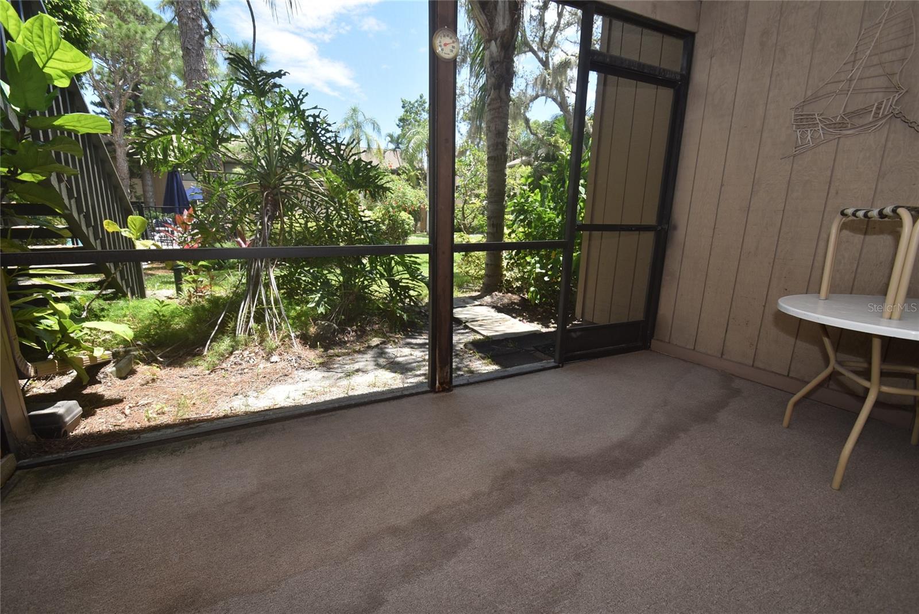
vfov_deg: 77.4
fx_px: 383
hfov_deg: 100.4
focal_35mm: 15
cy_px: 307
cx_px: 460
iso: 180
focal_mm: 10
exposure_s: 1/200
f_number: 5
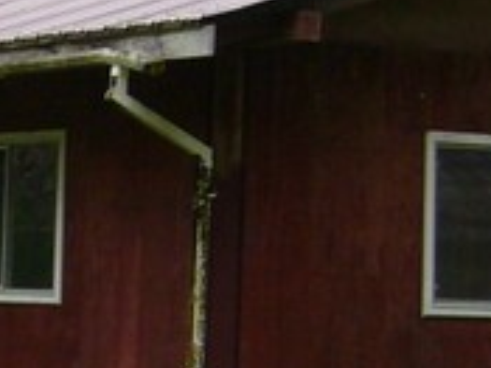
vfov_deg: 7.2
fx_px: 2906
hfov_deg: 9.4
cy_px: 315
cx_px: -230
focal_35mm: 205
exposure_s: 1/80
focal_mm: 5.8
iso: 80
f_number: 2.8
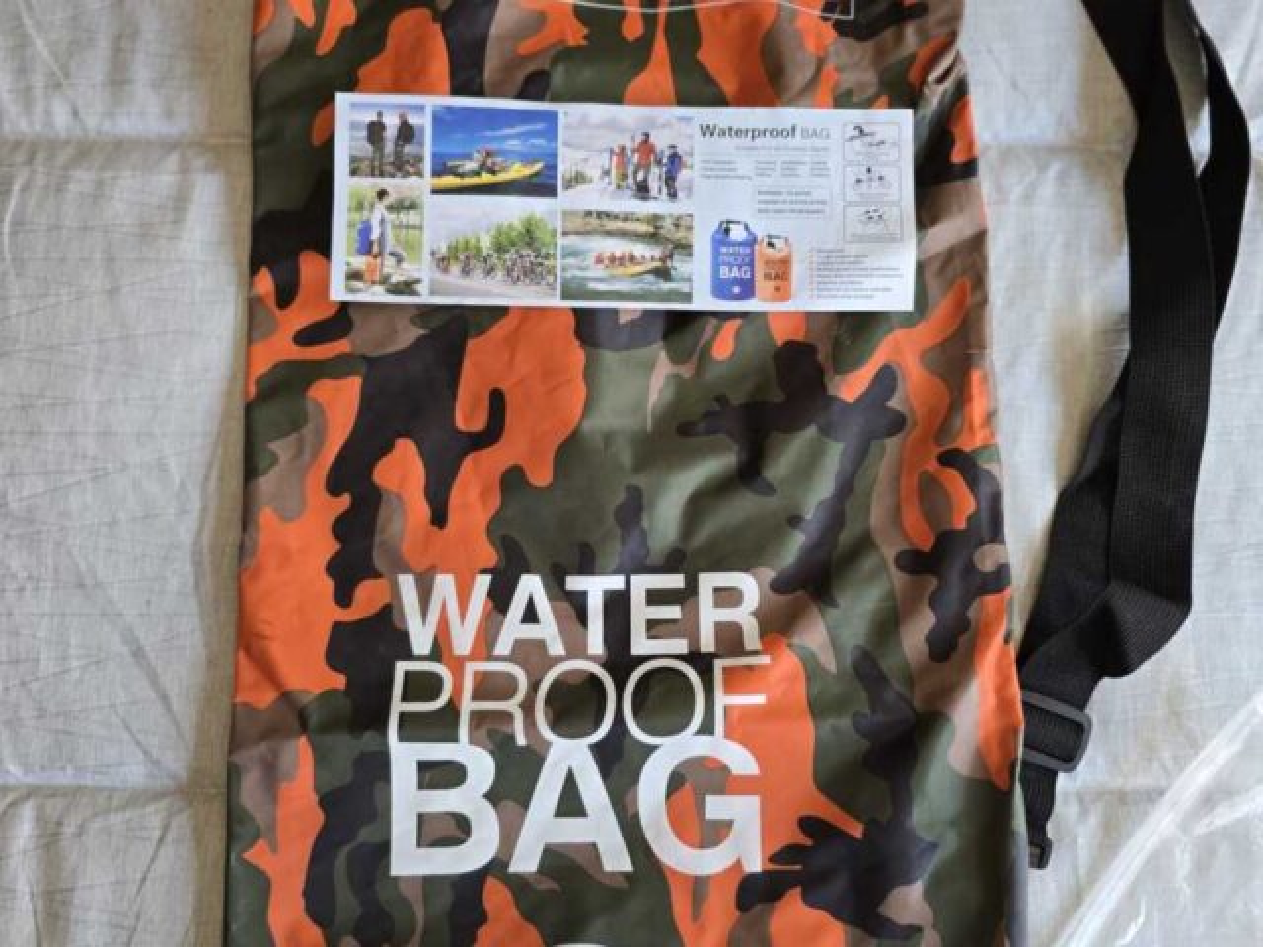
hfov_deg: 73.9
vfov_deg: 58.9
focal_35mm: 23
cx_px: 632
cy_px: 474
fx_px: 839
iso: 200
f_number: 1.7
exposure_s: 1/100
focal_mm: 6.3
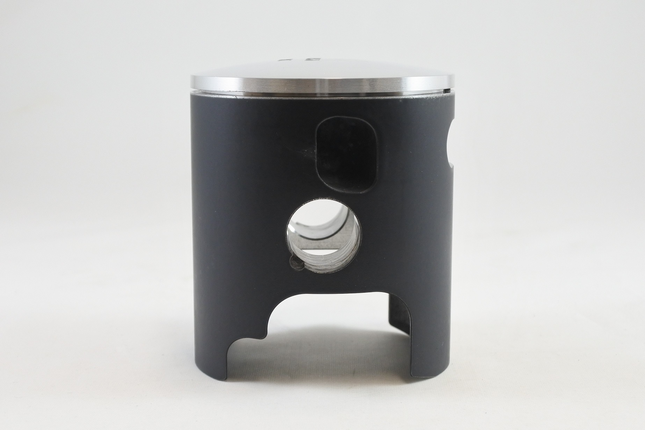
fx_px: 735
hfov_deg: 47.4
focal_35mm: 41
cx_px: 322
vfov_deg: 32.6
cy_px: 215
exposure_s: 1/125
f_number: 4.2
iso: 450
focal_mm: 15.3
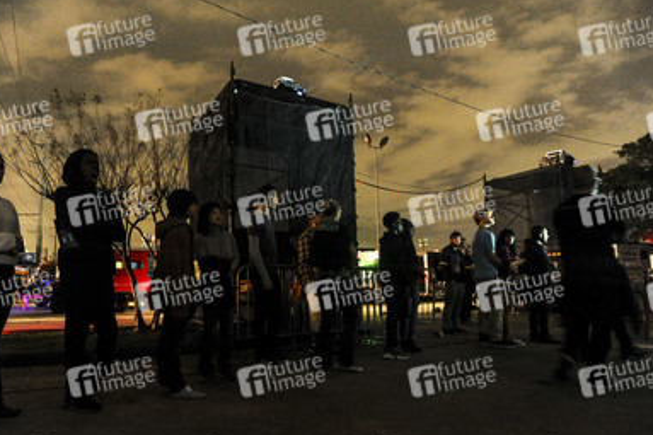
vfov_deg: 61.6
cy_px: 249
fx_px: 363
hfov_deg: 83.9
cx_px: 303
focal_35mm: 20
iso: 6400
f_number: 2.8
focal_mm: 17
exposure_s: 1/15
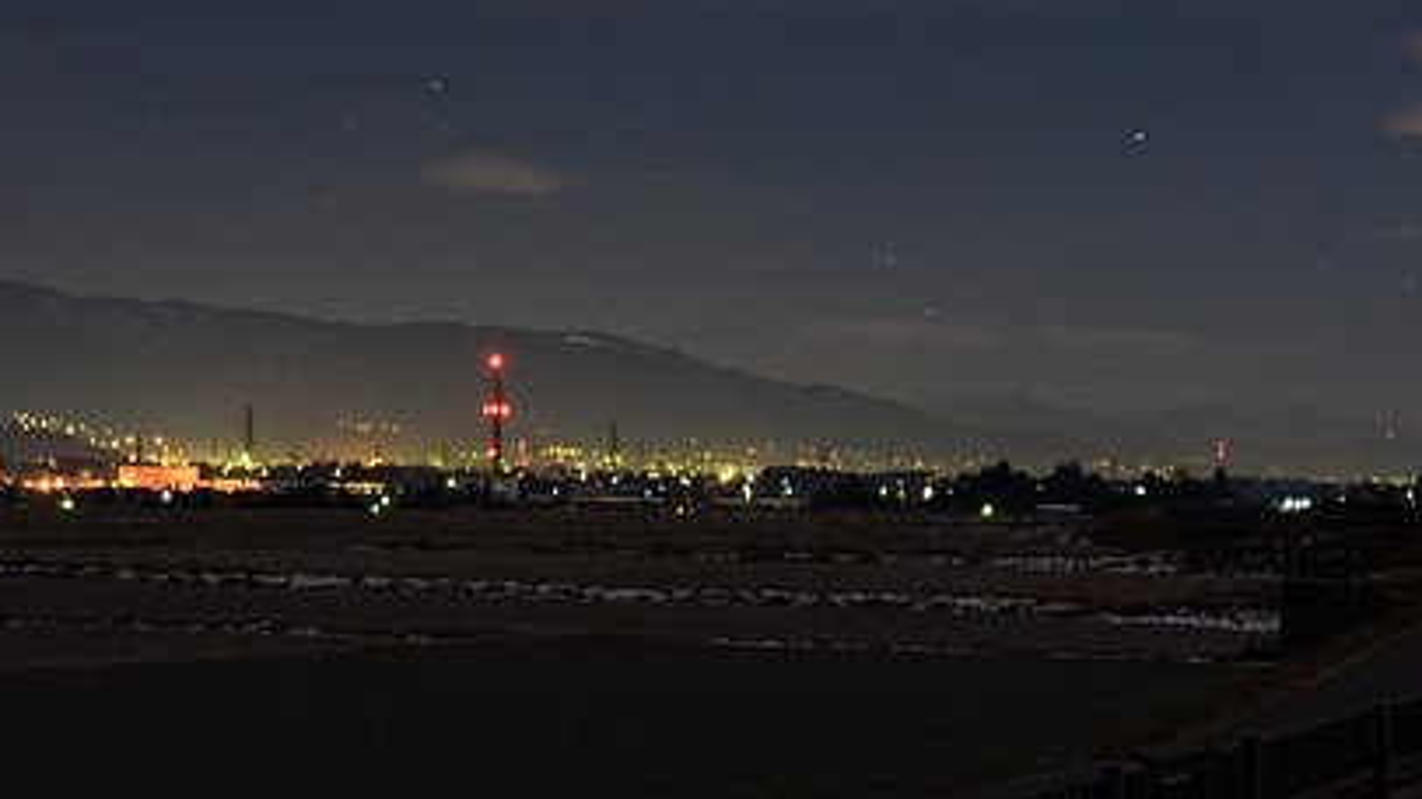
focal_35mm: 95
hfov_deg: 21.8
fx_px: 3581
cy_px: 813
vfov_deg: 12.6
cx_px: 1373
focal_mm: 24
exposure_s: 30
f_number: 5
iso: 400
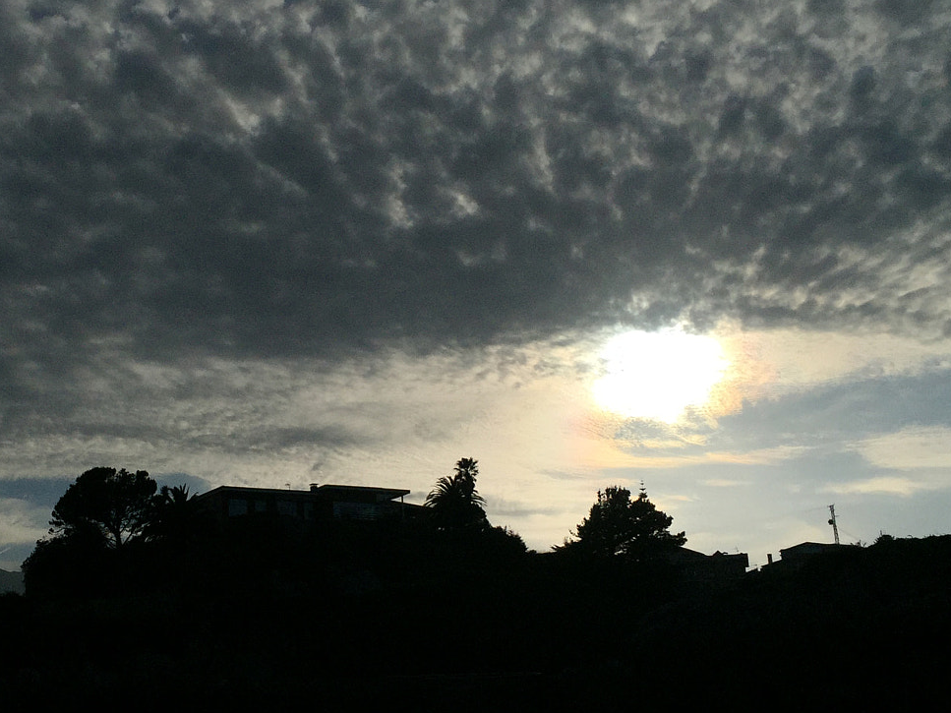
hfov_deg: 39.0
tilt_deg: +13.6
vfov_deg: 30.2
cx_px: 285
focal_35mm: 48
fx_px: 1319
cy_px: 416
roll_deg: -2.9
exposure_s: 1/40000
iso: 32
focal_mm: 4.15
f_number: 2.2
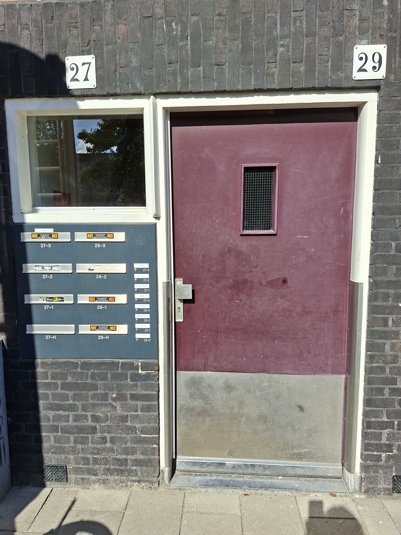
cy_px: 268
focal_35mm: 23
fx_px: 355
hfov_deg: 58.9
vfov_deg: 73.9
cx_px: 200
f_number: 1.8
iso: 50
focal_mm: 5.54
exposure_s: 1/2667
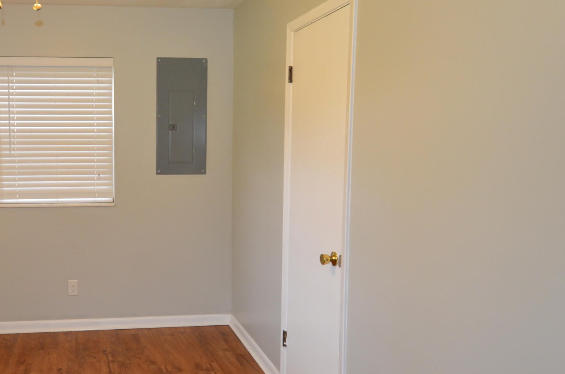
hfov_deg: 57.4
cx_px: 142
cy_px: 175
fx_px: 485
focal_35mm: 31
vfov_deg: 42.1
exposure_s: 1/60
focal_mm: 10
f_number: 3.5
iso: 560
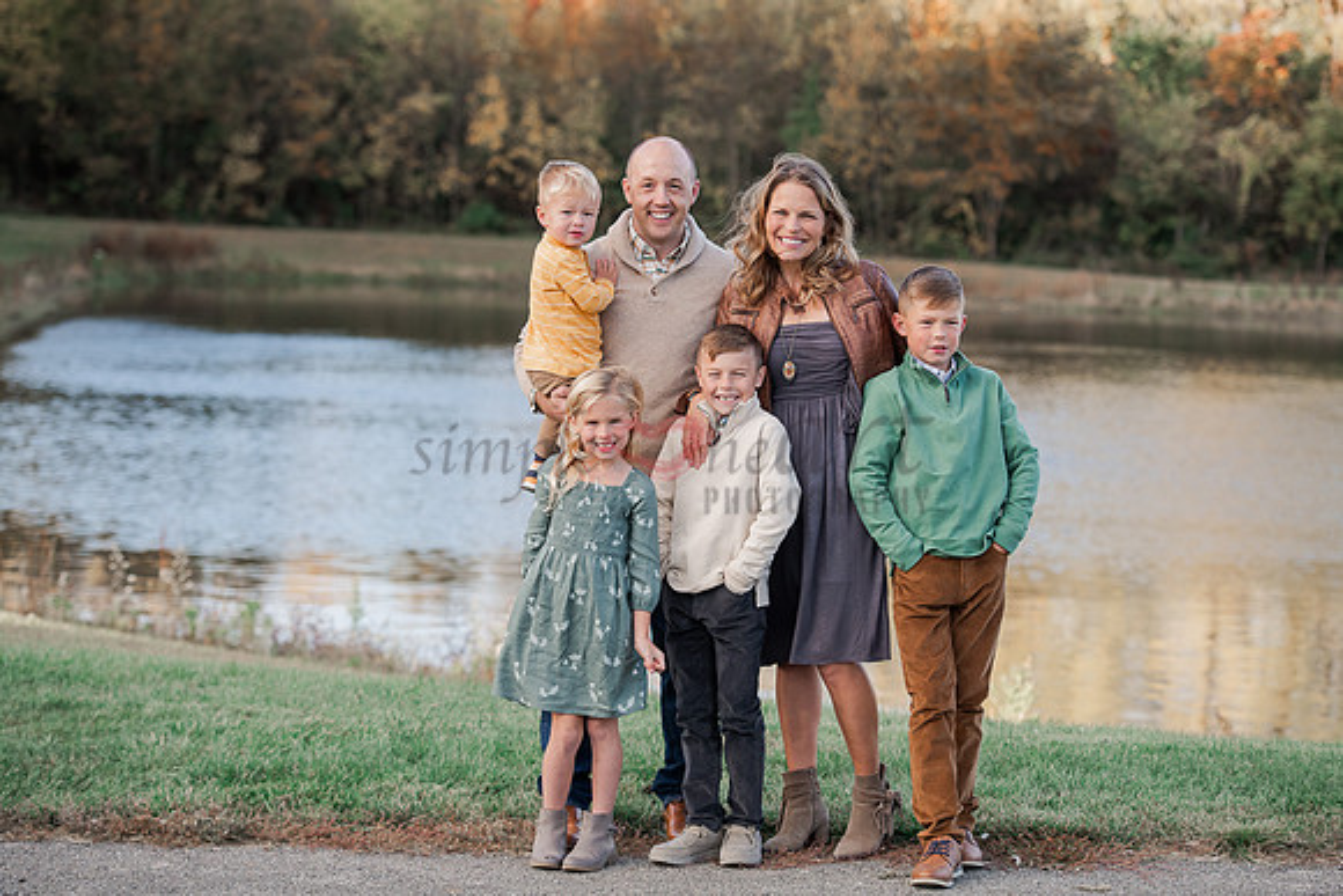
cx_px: 672
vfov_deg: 14.4
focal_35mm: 95
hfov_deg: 21.5
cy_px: 448
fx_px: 3545
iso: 400
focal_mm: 95
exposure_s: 1/640
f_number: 4
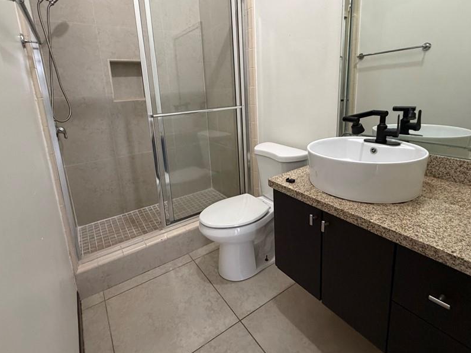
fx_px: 245
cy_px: 141
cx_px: 230
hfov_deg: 87.7
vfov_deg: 70.9
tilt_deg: -12.0
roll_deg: +3.1
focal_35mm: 18
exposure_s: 1/60
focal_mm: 2.22
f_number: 2.2
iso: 400
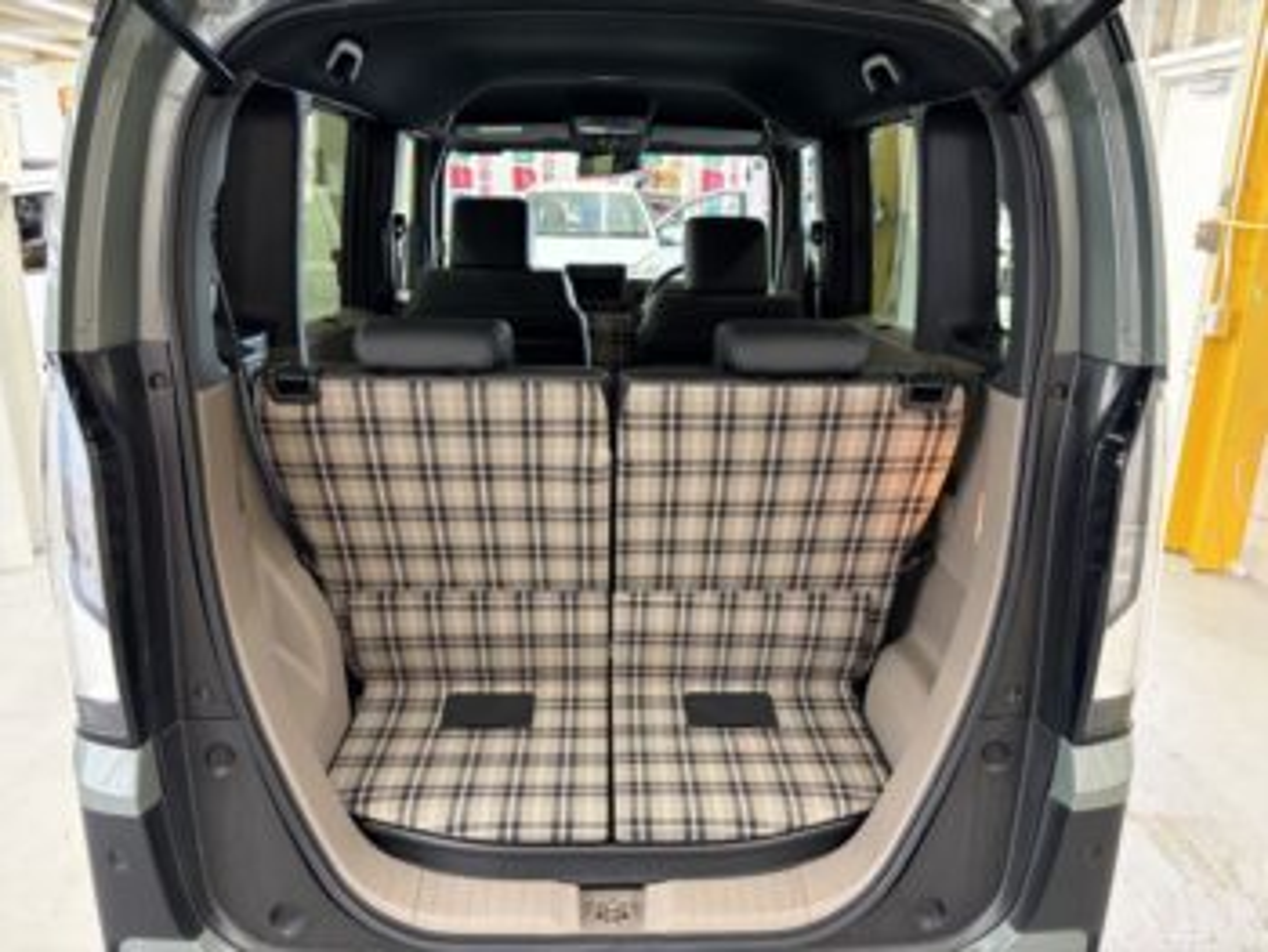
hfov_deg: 67.3
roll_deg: -0.8
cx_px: 634
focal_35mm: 26
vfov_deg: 53.1
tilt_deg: -16.0
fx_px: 953
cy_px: 476
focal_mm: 5.96
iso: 320
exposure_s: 1/50
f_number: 1.6
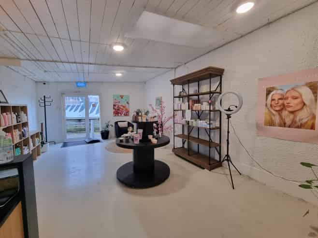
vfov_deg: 89.9
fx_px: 119
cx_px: 159
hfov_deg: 106.2
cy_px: 119
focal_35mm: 13
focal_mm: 2.2
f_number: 2.2
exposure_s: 1/50
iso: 200
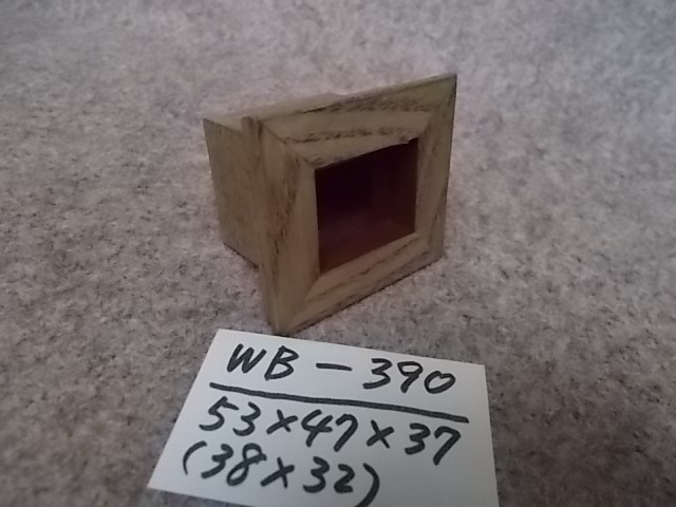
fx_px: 508
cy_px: 254
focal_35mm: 26
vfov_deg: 53.1
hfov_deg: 67.3
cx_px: 338
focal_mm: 4.6
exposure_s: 1/250
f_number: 3.2
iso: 400
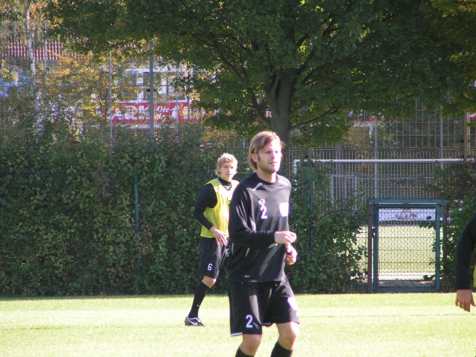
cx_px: 238
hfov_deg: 5.2
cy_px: 178
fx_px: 5225
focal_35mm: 380
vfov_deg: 3.9
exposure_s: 1/500
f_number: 3.5
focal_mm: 58
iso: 200
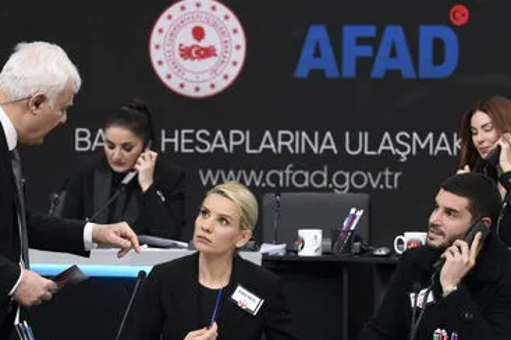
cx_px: 291
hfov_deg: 9.2
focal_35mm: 225
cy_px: 287
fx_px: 3191
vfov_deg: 6.1
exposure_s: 1/200
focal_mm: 110
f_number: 5
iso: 800
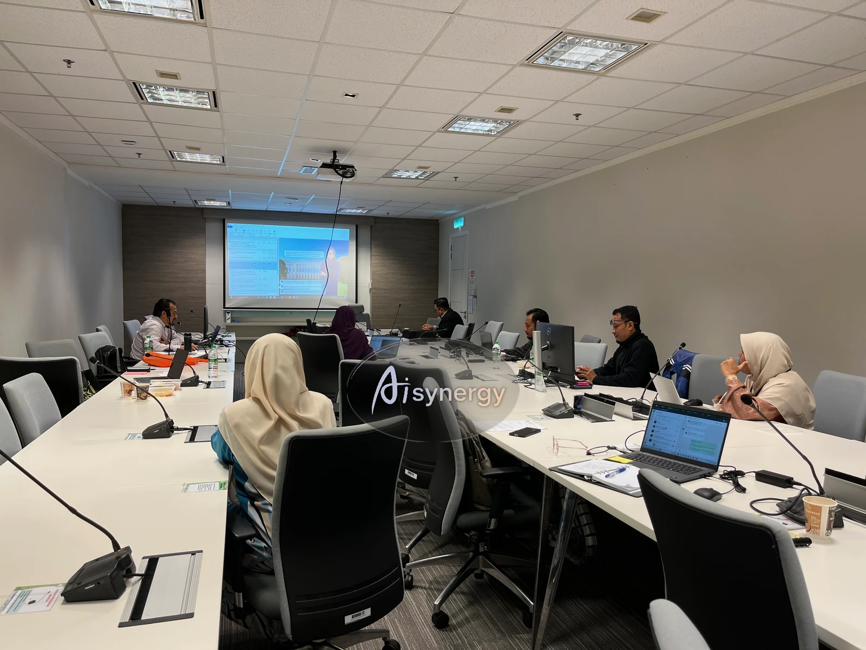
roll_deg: -0.9
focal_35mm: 26
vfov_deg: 53.1
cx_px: 433
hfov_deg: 67.3
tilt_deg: -3.8
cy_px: 325
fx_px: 650
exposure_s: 1/100
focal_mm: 5.1
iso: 50
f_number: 1.6
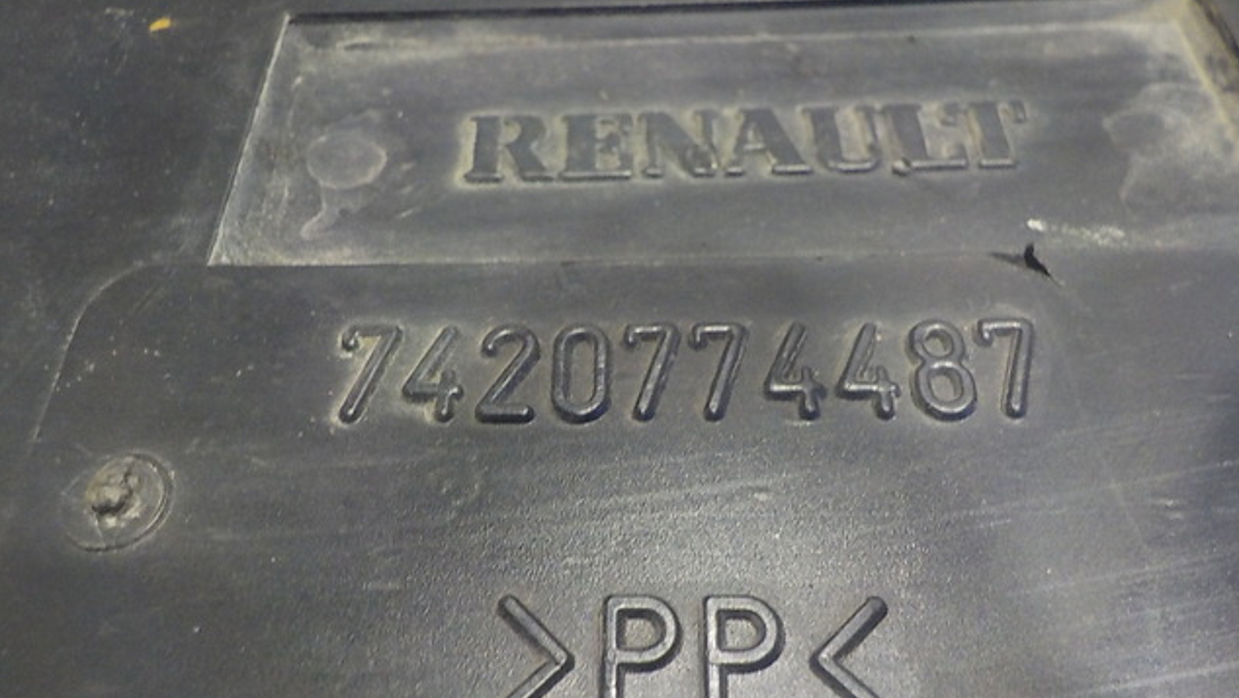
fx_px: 1084
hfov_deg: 59.5
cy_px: 366
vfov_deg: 35.7
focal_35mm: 33
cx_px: 618
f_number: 3.3
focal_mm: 4.1
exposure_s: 1/15
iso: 400
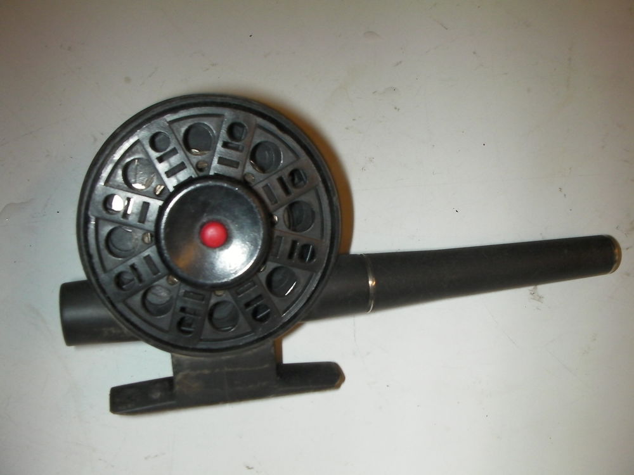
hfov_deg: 49.0
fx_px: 696
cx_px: 317
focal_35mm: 38
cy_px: 238
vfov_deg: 37.7
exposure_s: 1/30
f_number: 5.6
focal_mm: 6.3
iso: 200
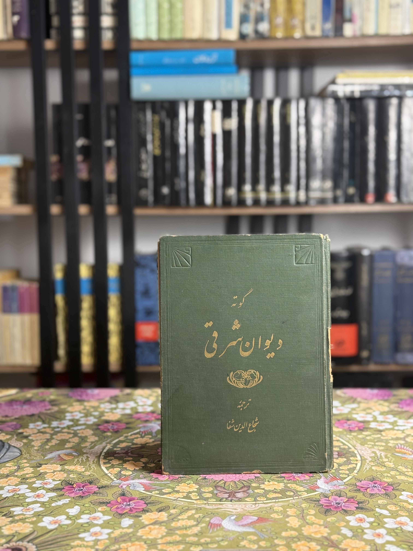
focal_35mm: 48
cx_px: 206
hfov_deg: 30.3
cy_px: 276
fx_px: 764
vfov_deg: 39.7
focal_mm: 6.76
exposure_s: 1/50
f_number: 1.78
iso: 100
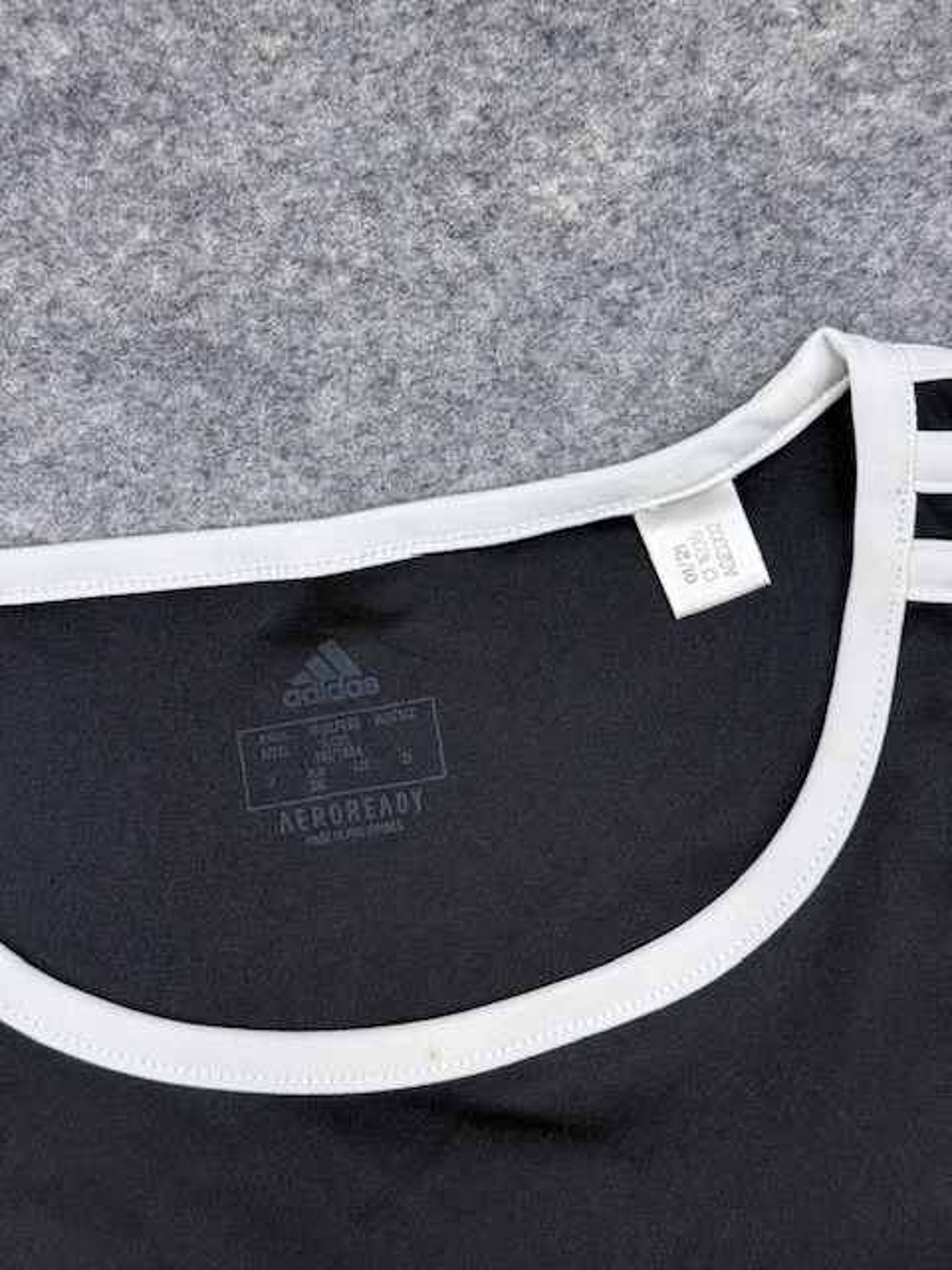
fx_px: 1760
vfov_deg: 39.7
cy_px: 635
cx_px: 476
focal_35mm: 48
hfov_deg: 30.3
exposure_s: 1/100
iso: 80
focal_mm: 6.76
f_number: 1.78
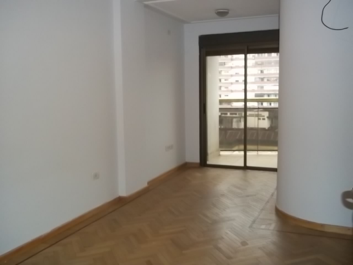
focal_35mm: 36
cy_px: 132
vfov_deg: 39.7
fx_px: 367
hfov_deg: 51.4
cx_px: 176
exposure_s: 1/30
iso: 320
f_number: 3.1
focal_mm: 6.5
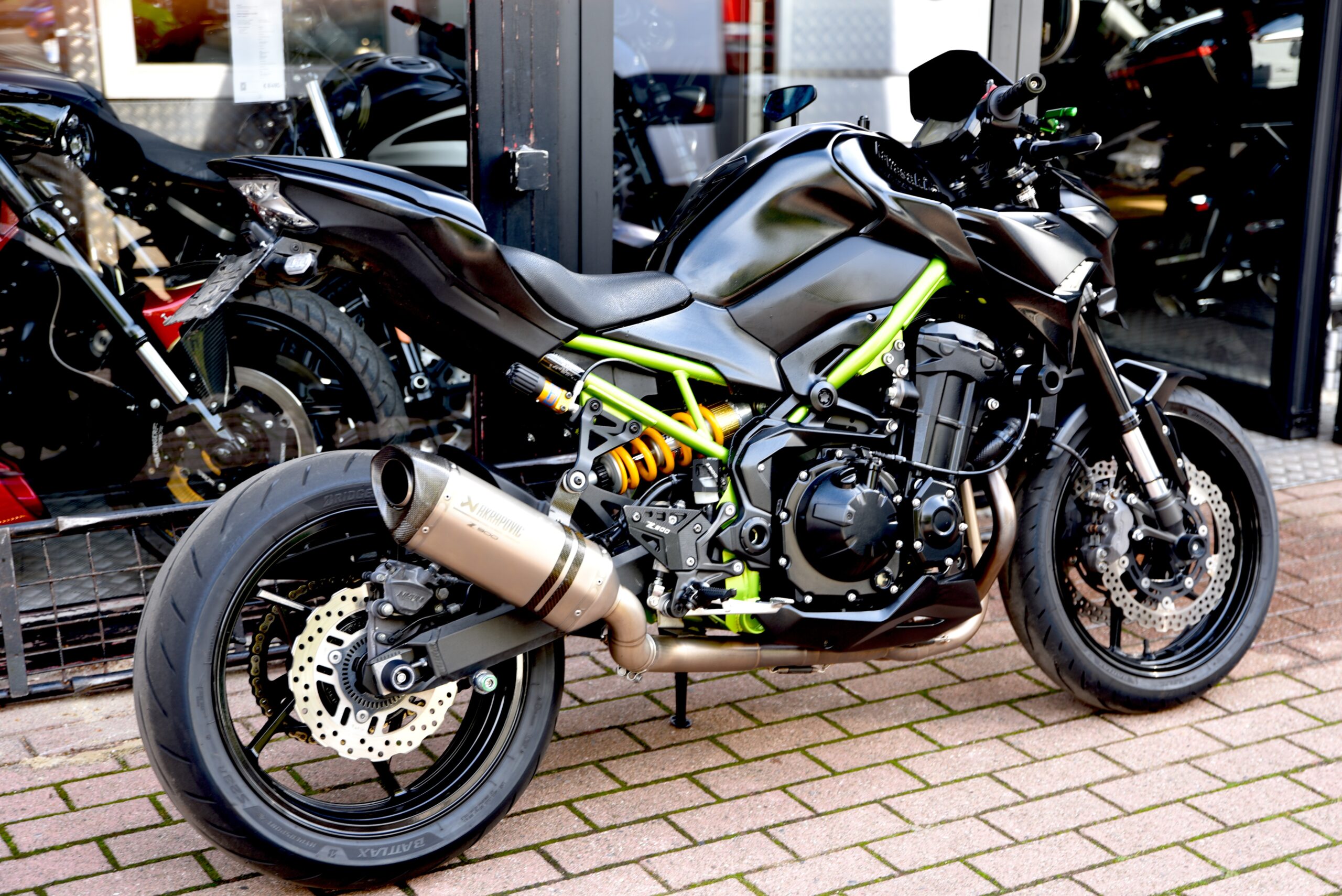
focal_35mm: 56
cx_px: 671
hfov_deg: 35.6
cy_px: 448
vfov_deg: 24.2
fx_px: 2088
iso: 100
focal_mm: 56
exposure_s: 1/60
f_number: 3.2
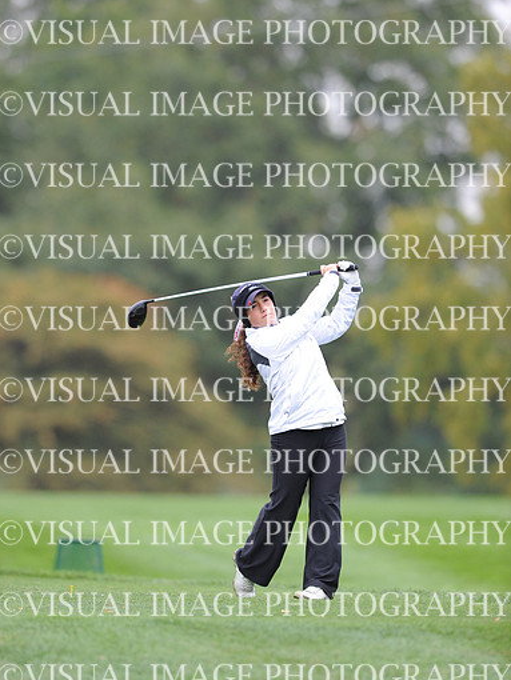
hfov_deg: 3.4
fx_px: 8594
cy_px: 353
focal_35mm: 437
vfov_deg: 4.5
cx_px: 255
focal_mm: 400
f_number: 4
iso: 1250
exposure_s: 1/2000
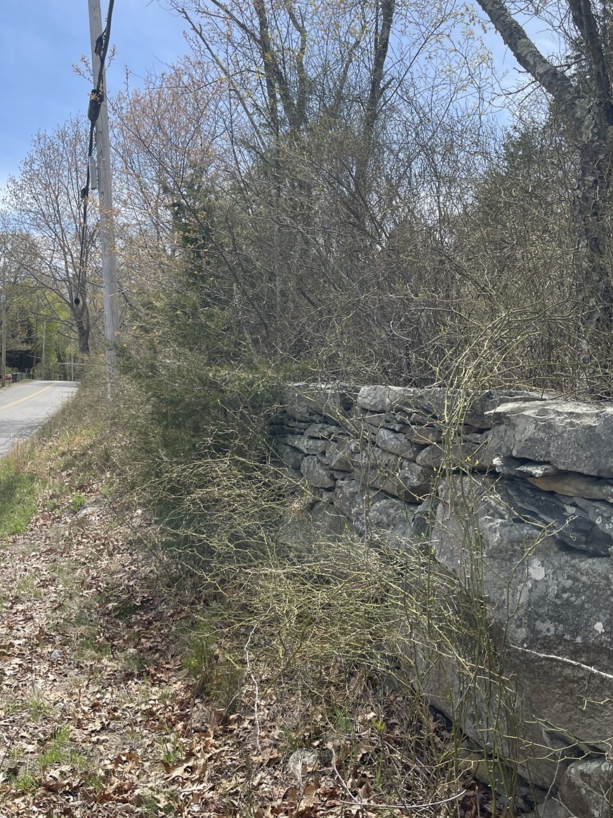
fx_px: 779
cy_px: 401
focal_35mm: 33
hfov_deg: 42.9
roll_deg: -0.3
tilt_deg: +0.0
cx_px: 287
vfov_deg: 55.3
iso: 32
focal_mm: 5.1
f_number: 1.6
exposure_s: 1/2857
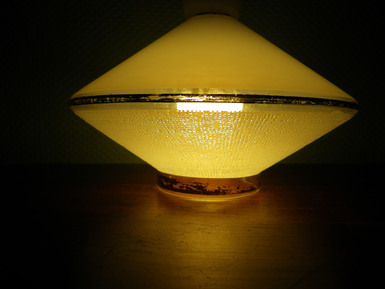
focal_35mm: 28
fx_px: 311
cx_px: 192
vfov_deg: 49.7
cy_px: 144
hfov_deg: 63.4
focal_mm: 4.9
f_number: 2.6
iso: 64
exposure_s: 1/400
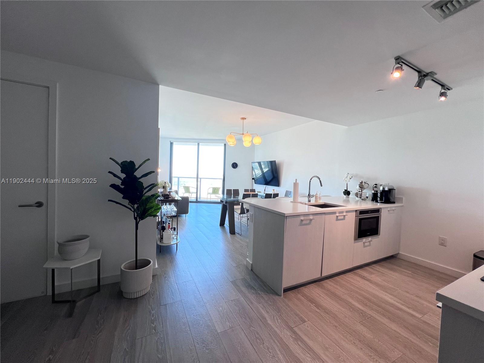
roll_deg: -1.4
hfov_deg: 106.2
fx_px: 182
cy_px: 182
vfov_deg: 89.9
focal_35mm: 13
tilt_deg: -1.6
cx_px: 242
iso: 100
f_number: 1.8
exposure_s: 1/120
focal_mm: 1.57
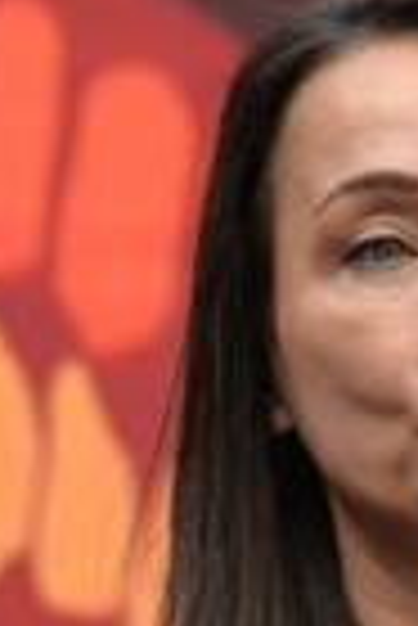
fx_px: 23001
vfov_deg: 1.6
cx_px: 629
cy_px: 617
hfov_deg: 1.0
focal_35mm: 1324
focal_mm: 300
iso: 800
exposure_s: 1/200
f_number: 5.6
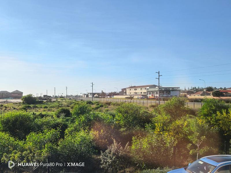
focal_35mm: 40
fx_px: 267
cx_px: 116
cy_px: 86
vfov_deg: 36.0
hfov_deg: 46.8
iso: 50
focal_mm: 8.5
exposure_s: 1/3876
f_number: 2
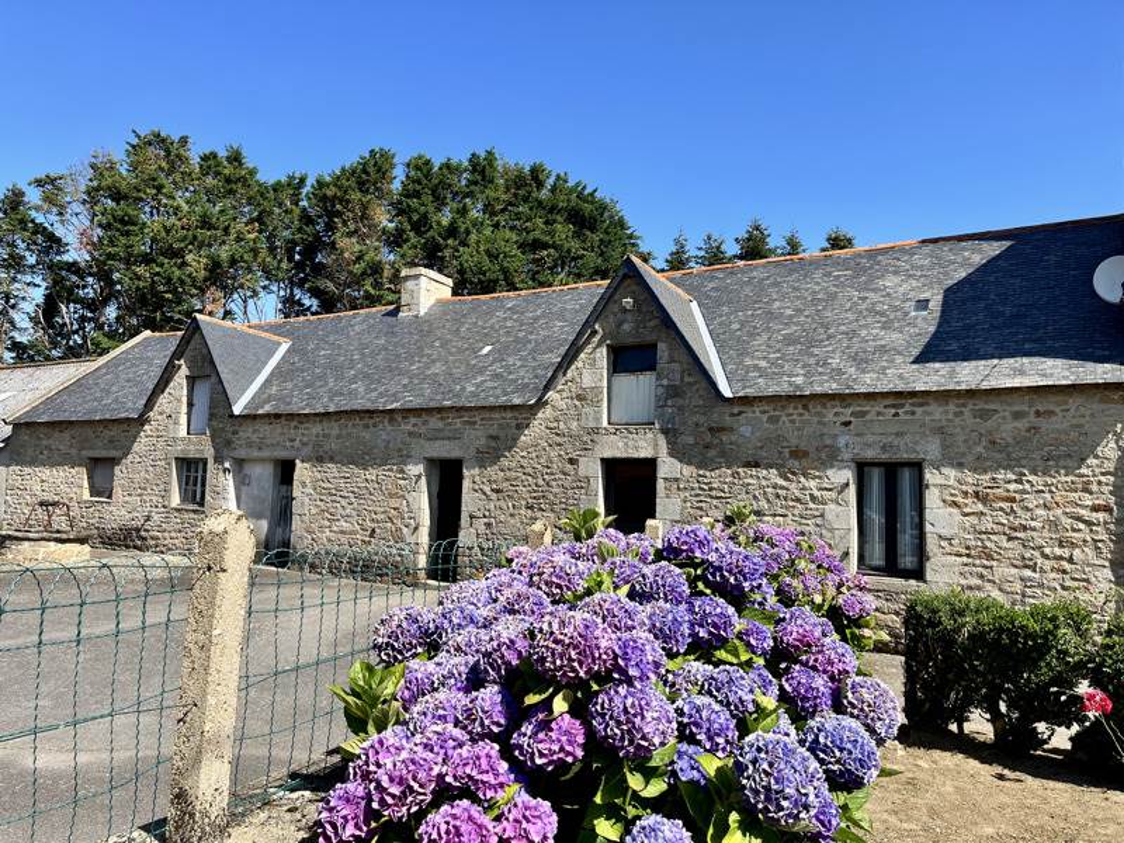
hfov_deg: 67.3
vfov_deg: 53.1
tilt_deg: +6.3
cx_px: 562
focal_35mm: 26
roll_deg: -1.8
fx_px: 844
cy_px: 422
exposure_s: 1/2222
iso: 50
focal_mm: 5.1
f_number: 1.6
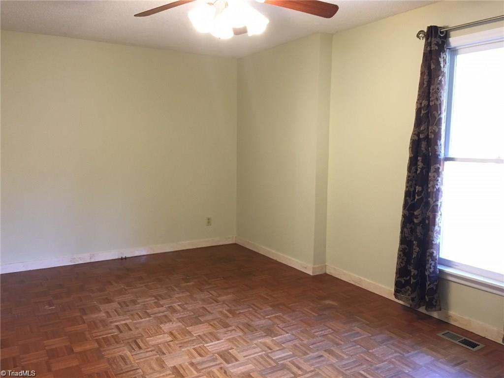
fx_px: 422
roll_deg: -0.4
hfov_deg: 61.7
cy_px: 189
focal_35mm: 29
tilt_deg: -8.0
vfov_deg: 48.2
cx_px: 252
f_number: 2.2
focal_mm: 4.15
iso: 125
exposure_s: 1/30
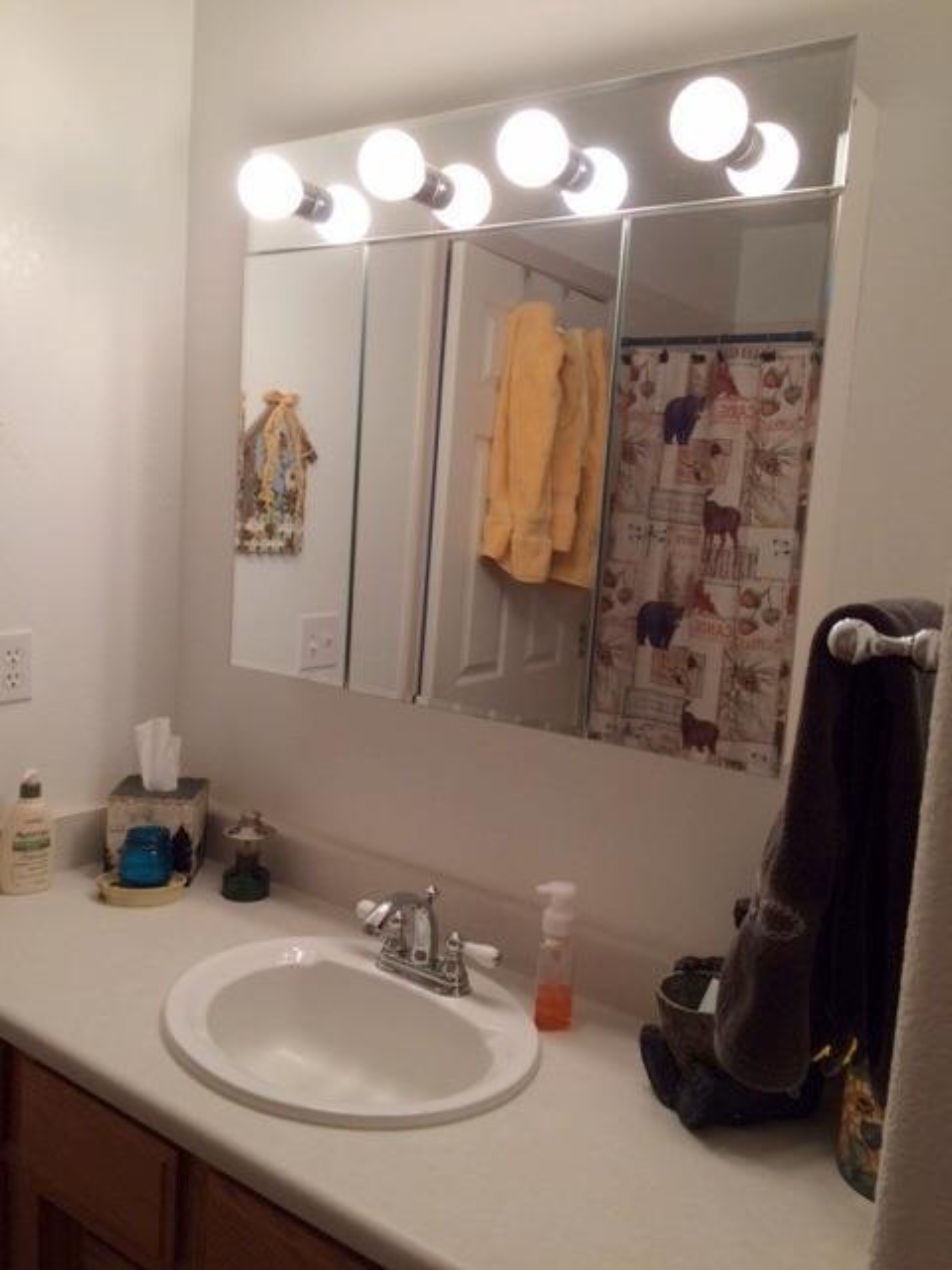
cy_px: 635
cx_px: 476
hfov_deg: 48.2
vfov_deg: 61.7
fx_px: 1063
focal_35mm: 29
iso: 50
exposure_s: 1/30
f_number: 2.2
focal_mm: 4.15
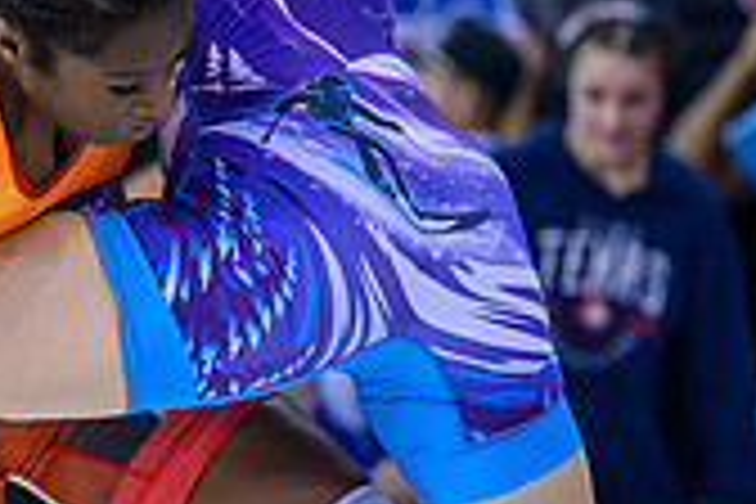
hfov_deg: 3.9
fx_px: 10940
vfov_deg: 2.6
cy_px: 431
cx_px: -304
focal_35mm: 521
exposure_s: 1/800
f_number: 2.8
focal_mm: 115
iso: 3200
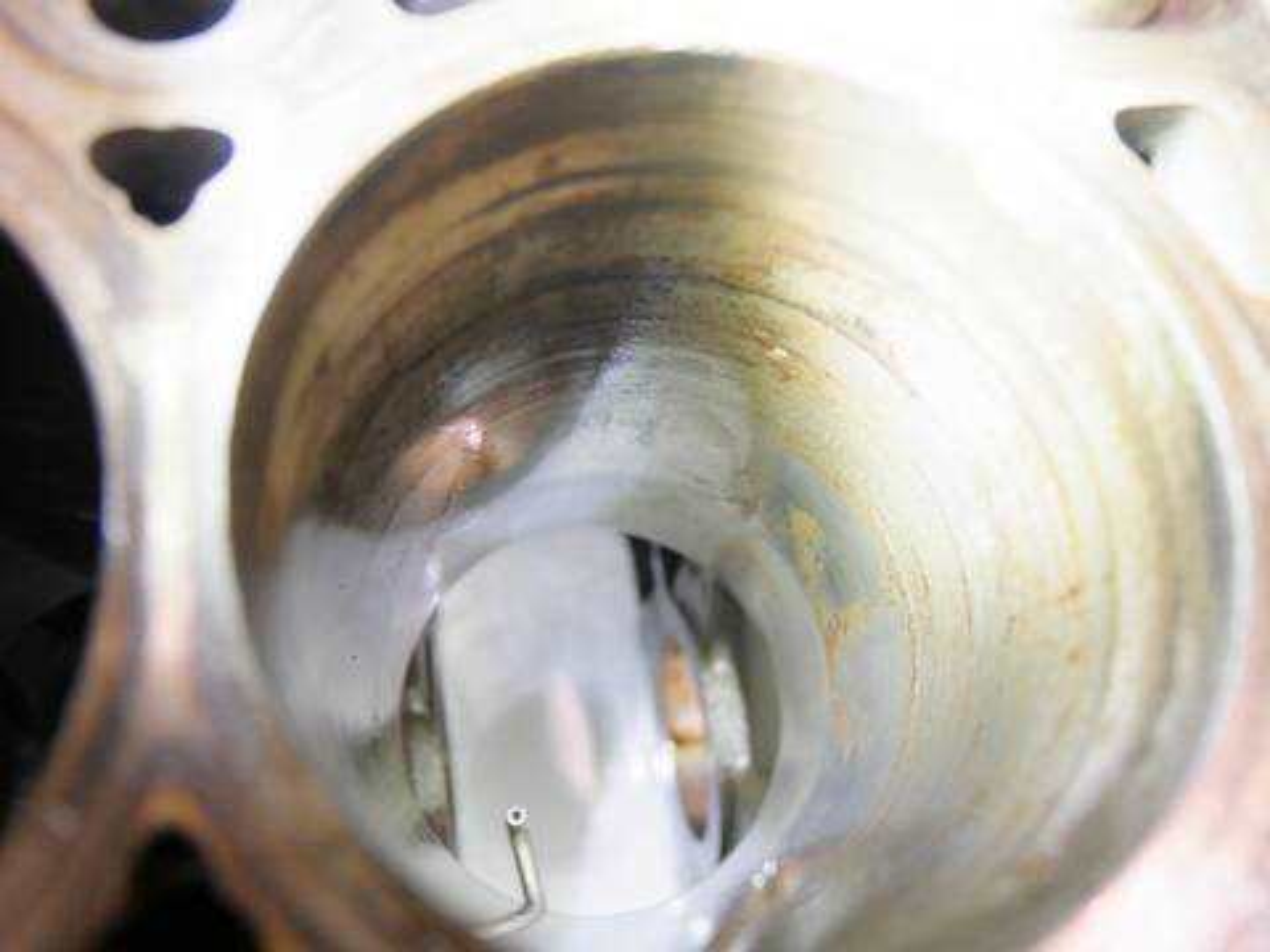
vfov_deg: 49.7
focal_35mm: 28
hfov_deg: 63.4
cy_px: 476
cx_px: 635
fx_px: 1027
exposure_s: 1/60
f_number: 3.7
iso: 500
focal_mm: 14
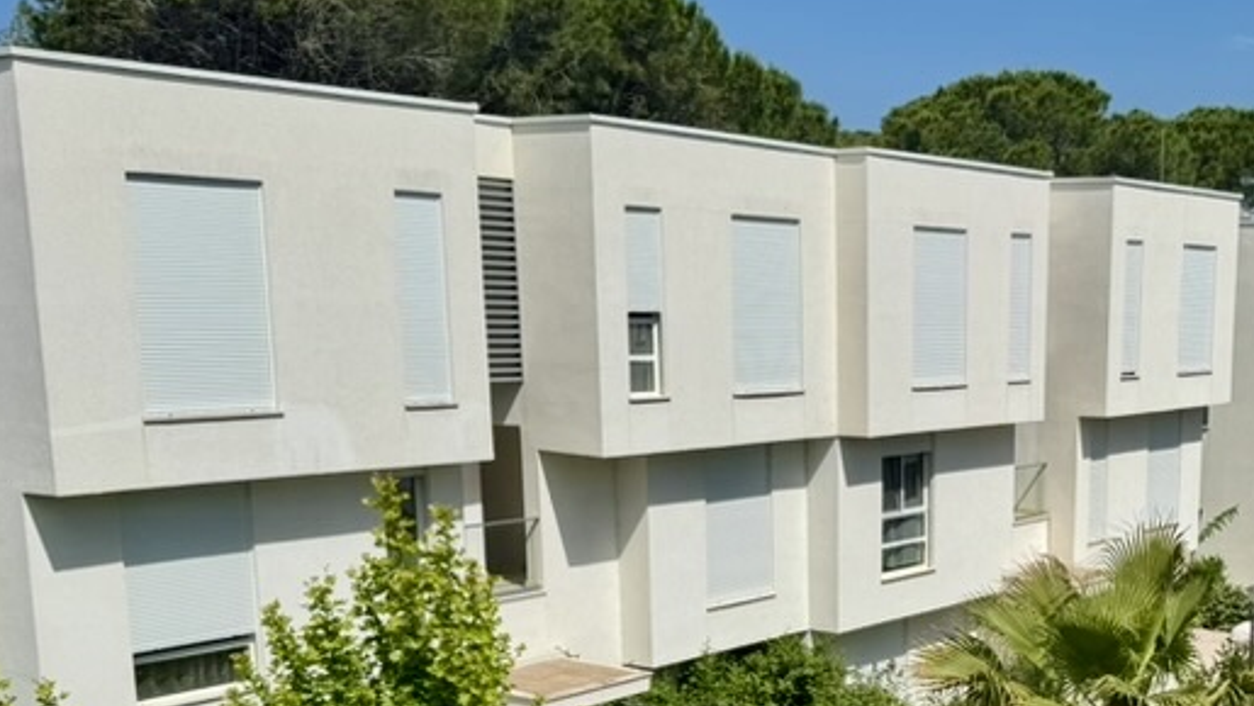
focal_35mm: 52
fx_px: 1730
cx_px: 959
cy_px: 694
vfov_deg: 22.3
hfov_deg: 38.7
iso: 80
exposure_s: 1/10417
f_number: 1.78
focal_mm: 6.76
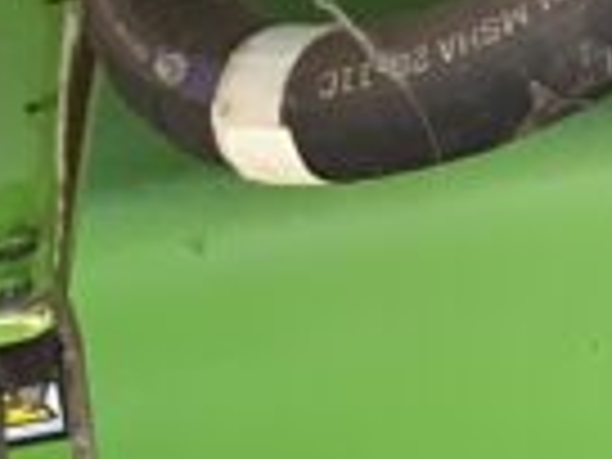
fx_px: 3872
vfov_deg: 6.2
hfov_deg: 7.8
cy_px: -963
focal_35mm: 219
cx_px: 1858
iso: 16
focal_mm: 3
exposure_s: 1/257
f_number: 1.8
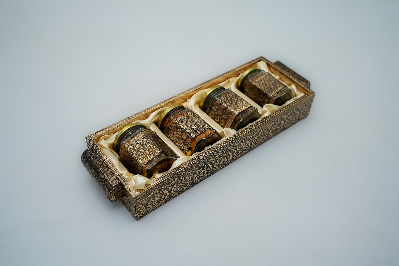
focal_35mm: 35
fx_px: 388
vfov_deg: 37.9
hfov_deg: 54.4
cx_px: 200
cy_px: 133
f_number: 4
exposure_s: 1/160
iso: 250
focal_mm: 35
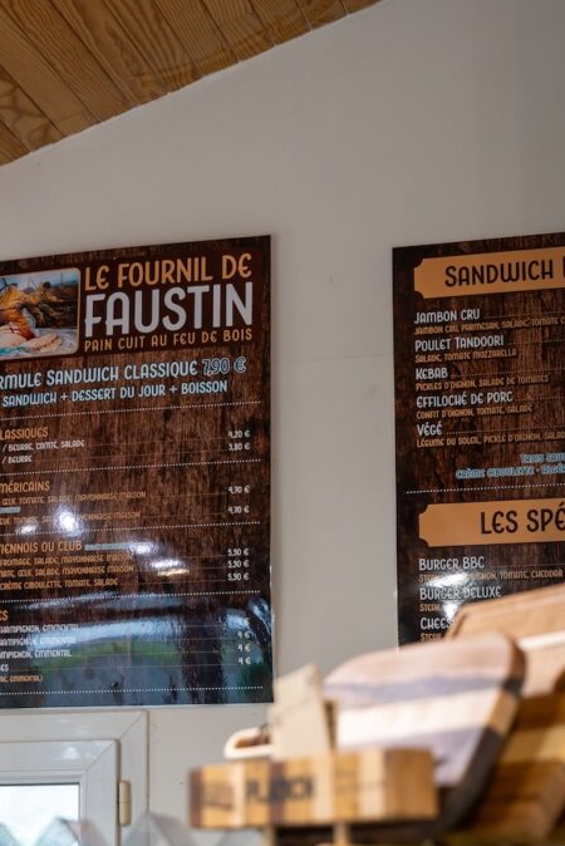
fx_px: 1936
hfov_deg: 16.5
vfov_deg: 24.6
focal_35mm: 82
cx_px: 122
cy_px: 483
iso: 320
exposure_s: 1/50
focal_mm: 48.2
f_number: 2.8
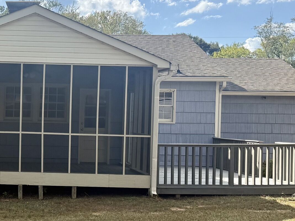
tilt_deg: -1.4
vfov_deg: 21.3
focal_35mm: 69
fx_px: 588
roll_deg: -0.9
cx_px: 9
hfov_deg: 26.8
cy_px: 136
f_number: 1.78
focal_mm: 6.76
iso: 100
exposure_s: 1/3953
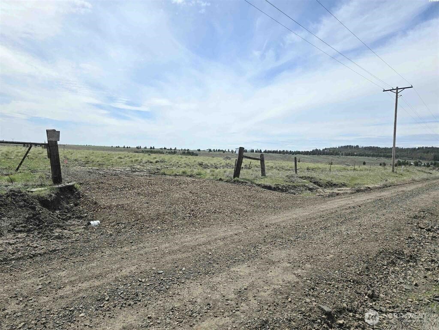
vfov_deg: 58.9
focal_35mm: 23
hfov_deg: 73.9
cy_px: 165
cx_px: 220
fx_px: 292
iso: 12
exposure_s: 1/1429
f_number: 1.7
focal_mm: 6.3
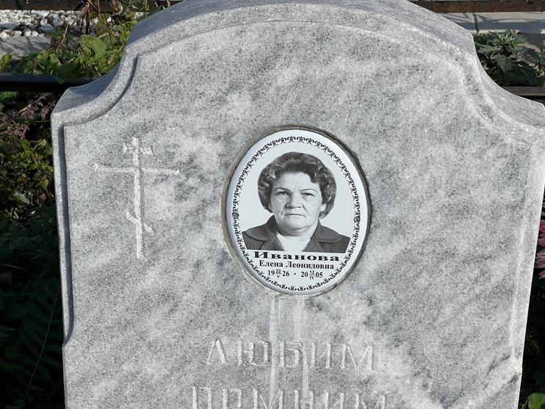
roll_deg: +2.2
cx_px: 288
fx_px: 1307
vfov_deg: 17.8
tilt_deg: -29.8
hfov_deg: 23.5
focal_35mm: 83
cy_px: 199
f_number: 2.8
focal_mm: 9
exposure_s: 1/1309
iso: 32
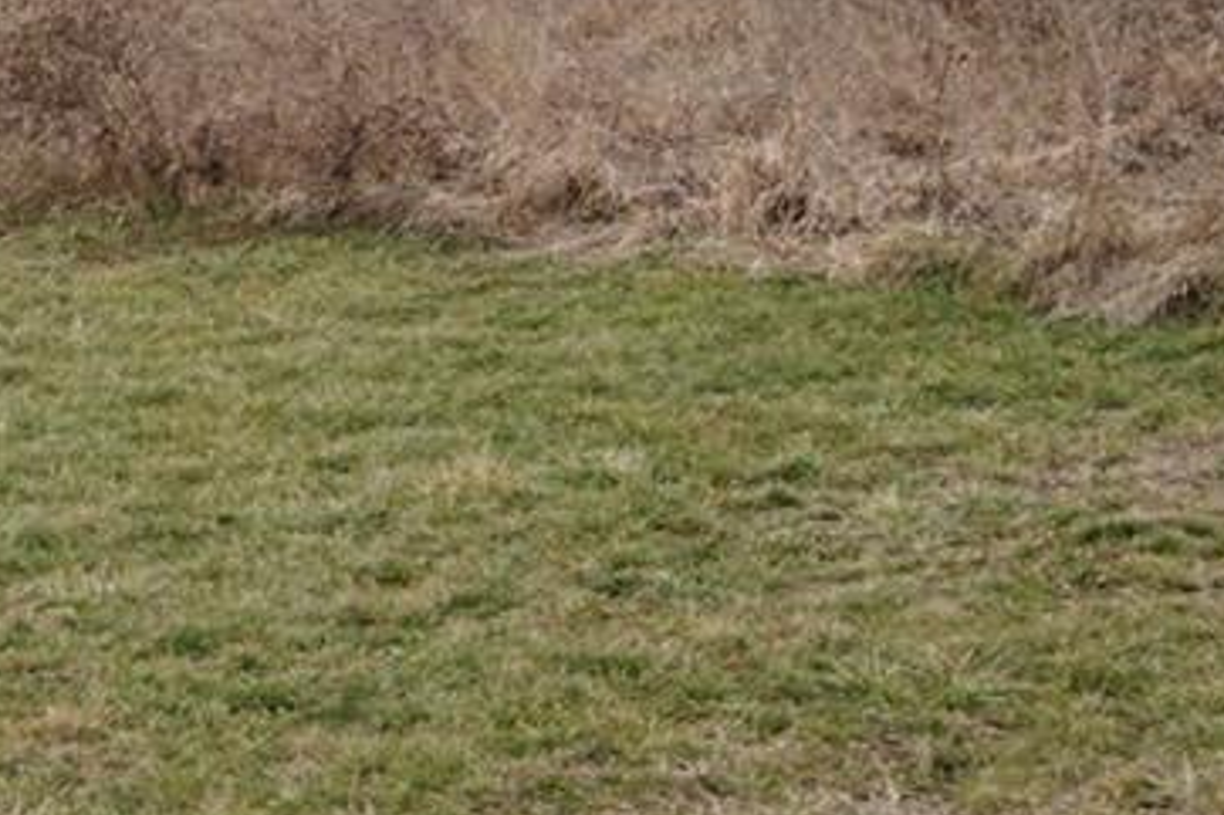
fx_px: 4894
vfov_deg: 9.5
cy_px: 358
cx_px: -139
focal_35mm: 144
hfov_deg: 13.9
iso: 100
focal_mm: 34
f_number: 7.1
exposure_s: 1/80
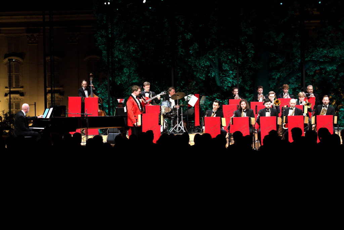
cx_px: 172
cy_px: 115
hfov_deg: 23.6
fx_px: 822
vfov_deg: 15.9
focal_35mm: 86
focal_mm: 86
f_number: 6.3
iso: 6400
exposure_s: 1/200
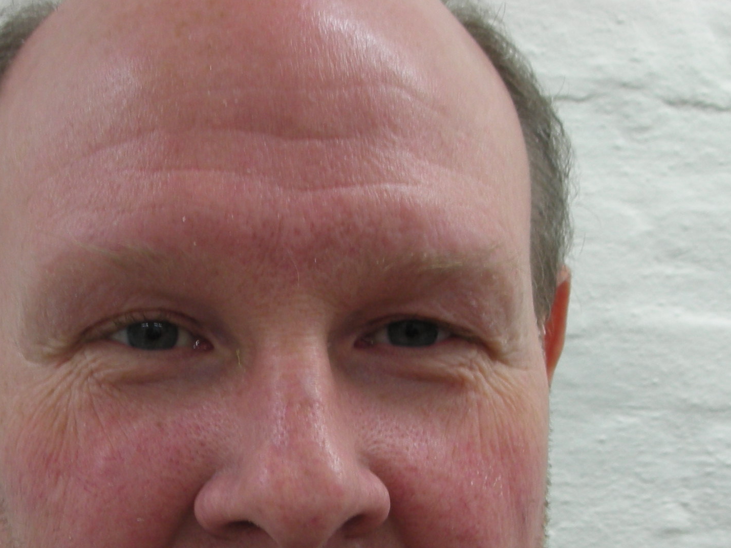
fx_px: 1457
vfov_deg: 20.9
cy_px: 476
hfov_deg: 28.0
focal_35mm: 69
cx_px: 251
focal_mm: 5.8
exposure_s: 1/21.3
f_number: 3
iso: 50
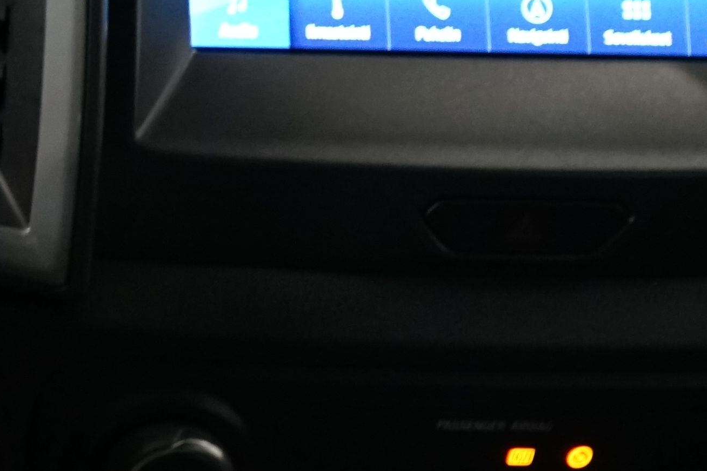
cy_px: 20
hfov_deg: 12.9
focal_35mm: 133
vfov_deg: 10.2
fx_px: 2612
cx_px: -806
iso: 2000
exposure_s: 1/30
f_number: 5.6
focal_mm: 29
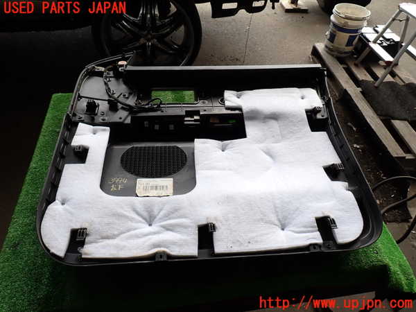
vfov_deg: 54.9
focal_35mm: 25
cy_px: 156
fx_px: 300
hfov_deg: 69.4
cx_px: 208
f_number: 2.8
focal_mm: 4.5
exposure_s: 1/200
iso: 100
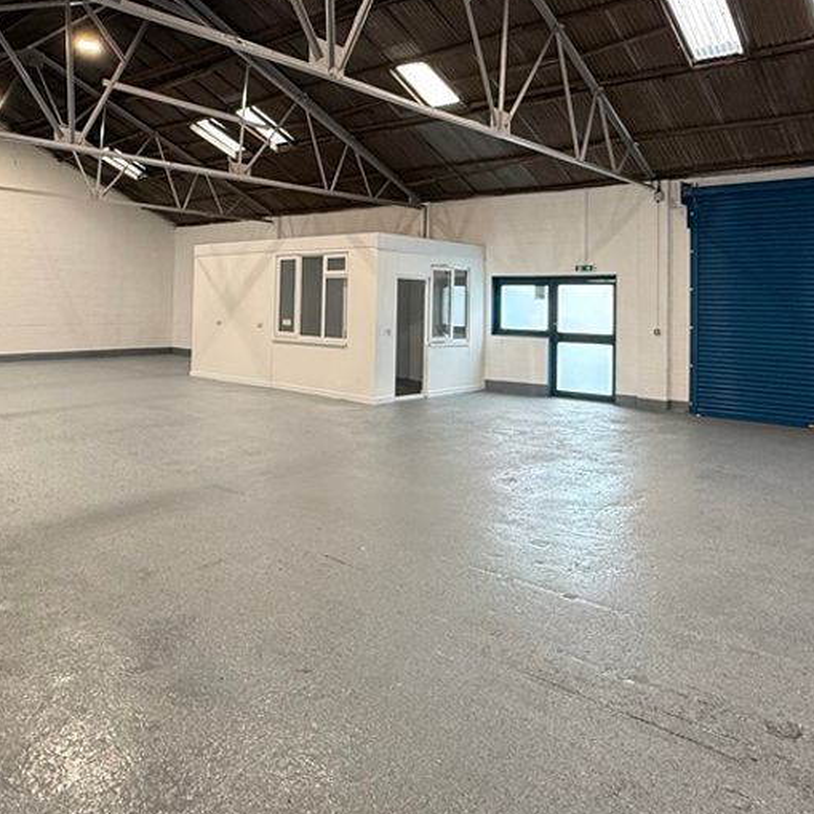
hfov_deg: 58.8
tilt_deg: +2.3
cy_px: 285
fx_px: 718
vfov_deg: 58.0
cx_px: 345
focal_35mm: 27
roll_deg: -1.0
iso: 160
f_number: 2.2
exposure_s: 1/100
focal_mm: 2.22
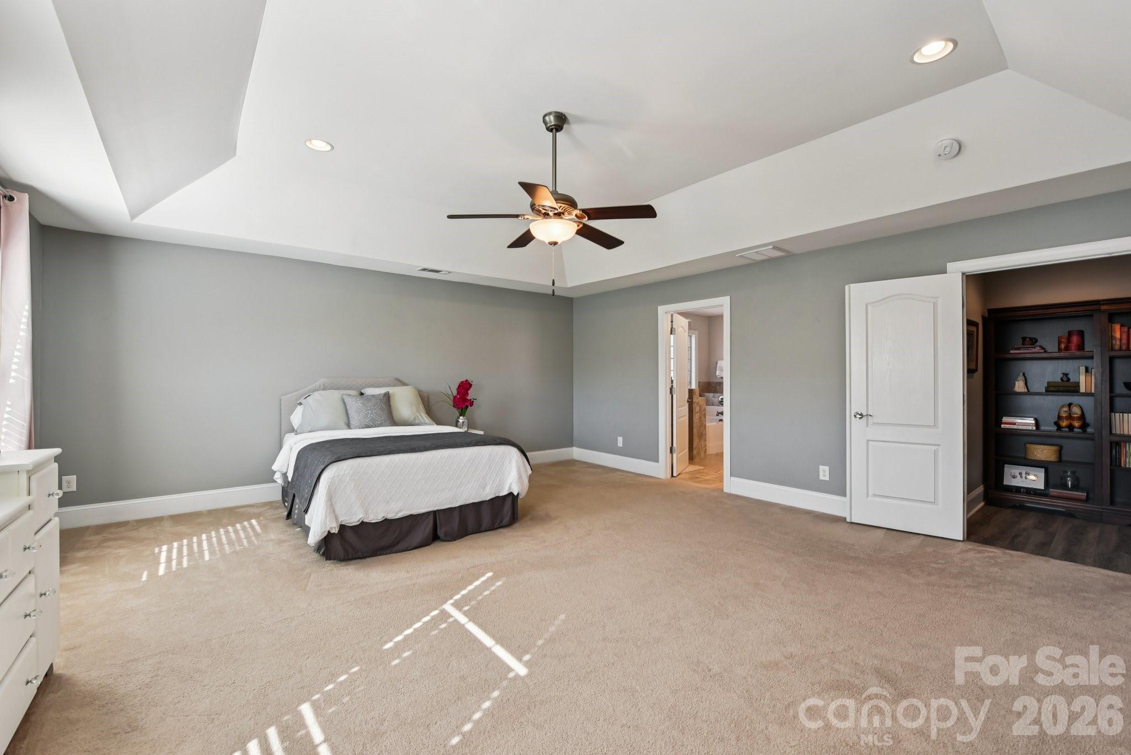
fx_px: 471
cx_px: 566
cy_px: 378
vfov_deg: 77.4
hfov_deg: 100.4
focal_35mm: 15
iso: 200
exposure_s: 1/30
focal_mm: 15
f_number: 8
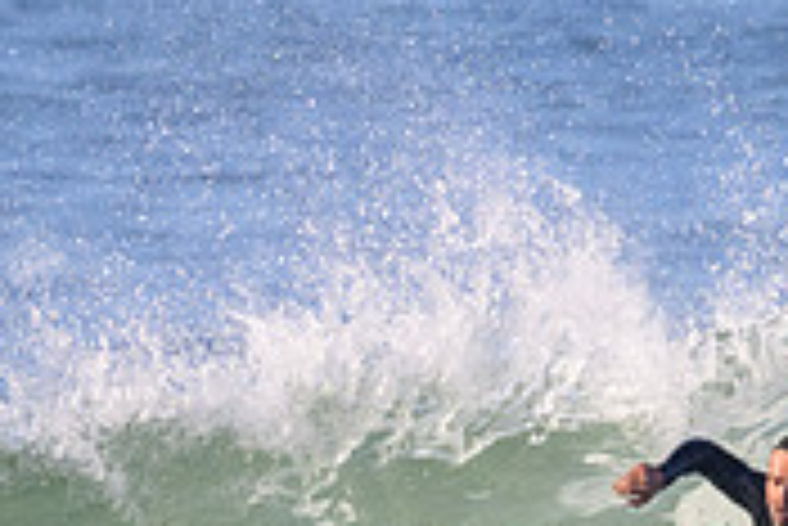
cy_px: 744
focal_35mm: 2315
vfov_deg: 0.6
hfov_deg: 0.9
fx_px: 50713
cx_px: 504
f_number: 11
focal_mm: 700
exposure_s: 1/2000
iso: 2200
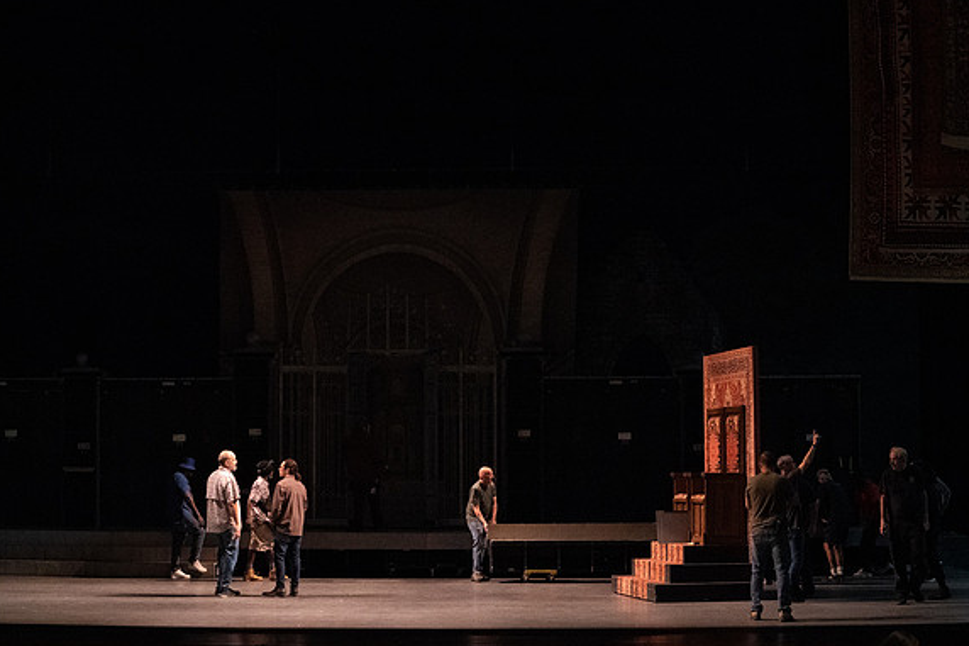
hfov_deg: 28.5
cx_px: 486
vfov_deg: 19.2
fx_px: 1910
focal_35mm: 71
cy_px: 323
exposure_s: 1/320
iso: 25600
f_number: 5
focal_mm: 70
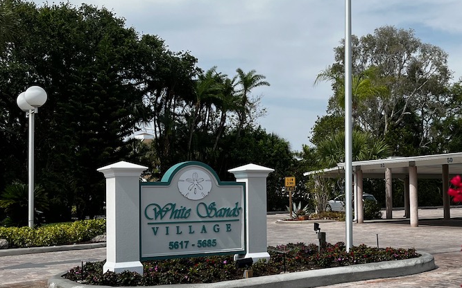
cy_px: 172
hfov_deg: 38.0
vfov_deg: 24.4
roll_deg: +1.5
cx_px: 286
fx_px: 667
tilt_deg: +1.6
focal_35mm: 53
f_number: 1.6
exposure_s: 1/4310
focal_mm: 5.1
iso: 50
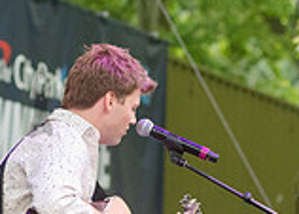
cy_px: 188
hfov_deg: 4.2
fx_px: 4035
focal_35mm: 475
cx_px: 247
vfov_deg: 3.0
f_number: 4.5
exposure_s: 1/640
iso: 2000
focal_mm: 120
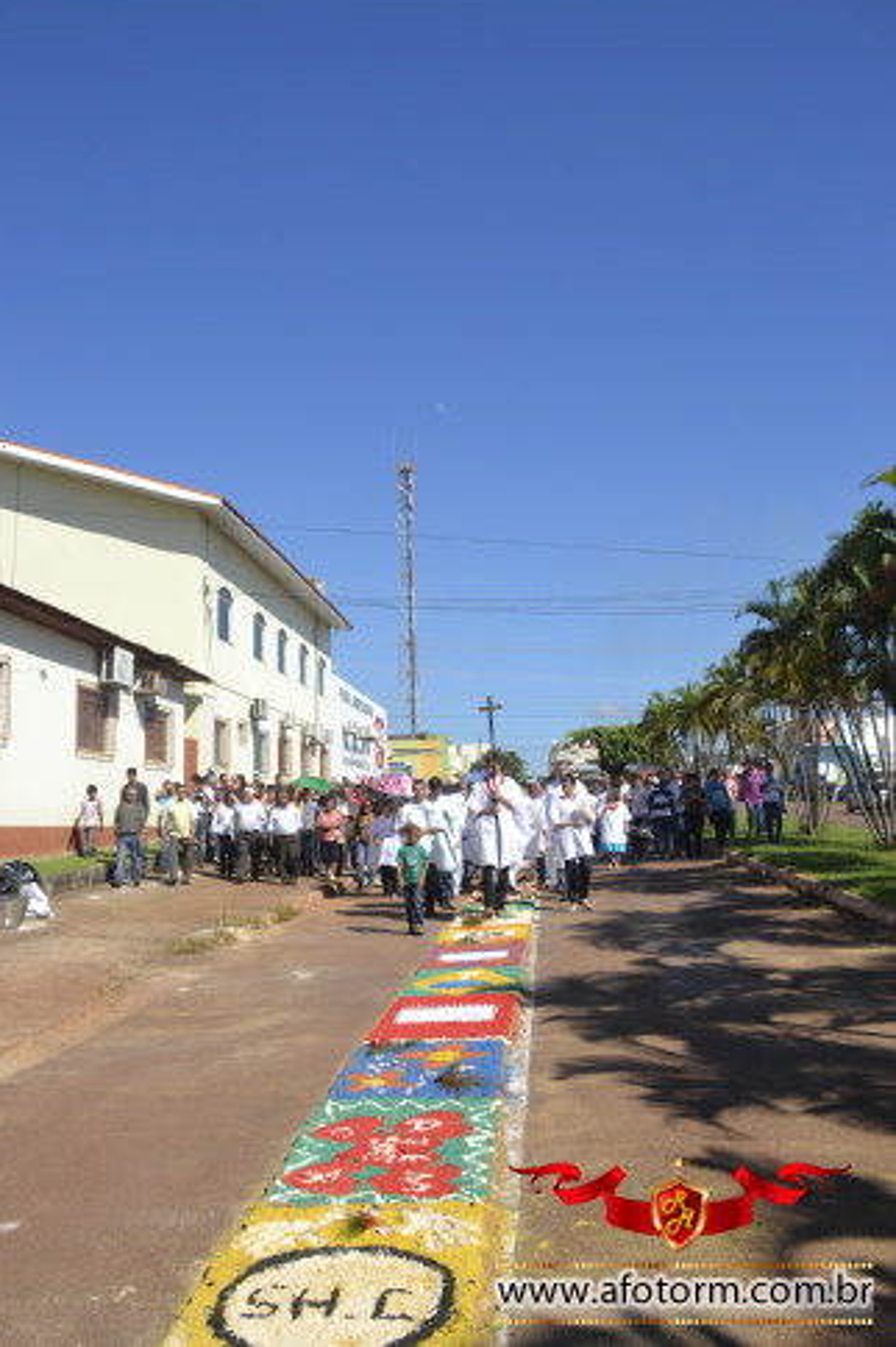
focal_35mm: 31
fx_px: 1159
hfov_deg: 42.3
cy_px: 654
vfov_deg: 60.3
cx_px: 435
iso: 100
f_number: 9
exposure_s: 1/320
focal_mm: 20
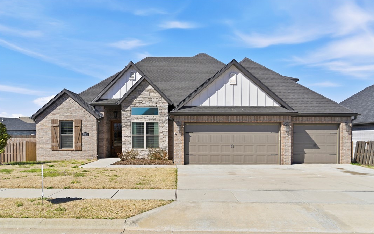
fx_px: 316
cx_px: 185
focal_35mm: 31
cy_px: 124
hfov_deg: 61.2
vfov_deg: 40.6
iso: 100
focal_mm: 30
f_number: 9
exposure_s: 1/400
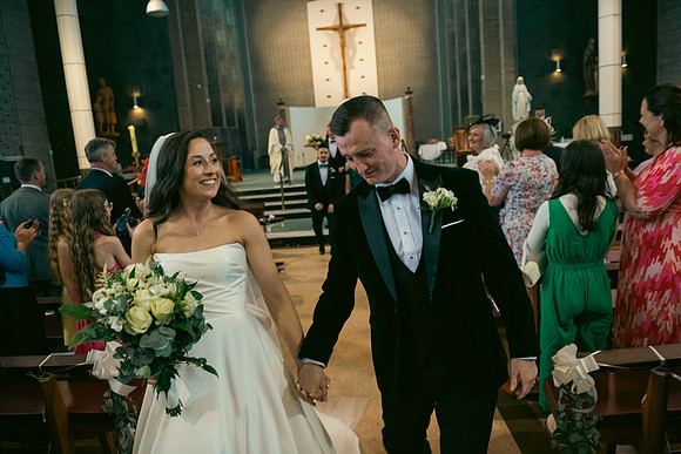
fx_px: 454
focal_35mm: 24
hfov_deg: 73.7
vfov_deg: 53.2
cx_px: 340
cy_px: 227
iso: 1000
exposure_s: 1/160
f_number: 3.5
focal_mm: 24
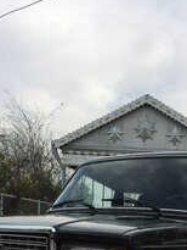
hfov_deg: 21.0
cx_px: 110
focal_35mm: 70
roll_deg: -4.4
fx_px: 504
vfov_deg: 25.1
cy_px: 296
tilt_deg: -6.2
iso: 32
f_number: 2.2
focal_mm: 4.15
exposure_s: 1/682
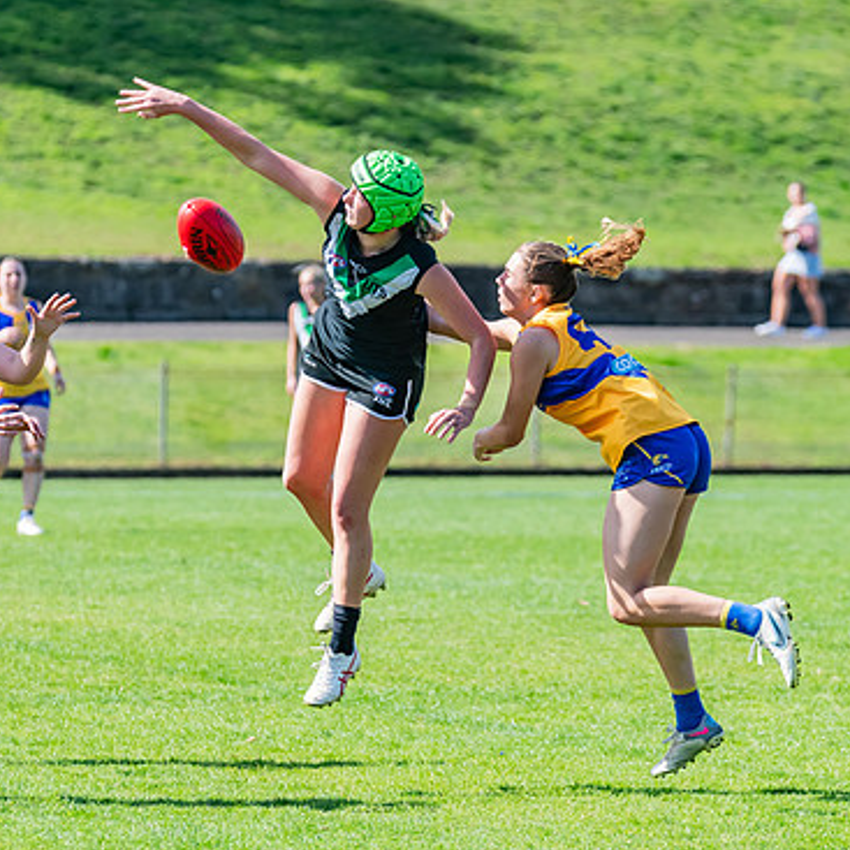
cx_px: 471
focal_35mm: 468
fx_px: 13001
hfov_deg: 3.7
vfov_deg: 3.7
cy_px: 345
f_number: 7.1
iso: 800
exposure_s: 1/1600
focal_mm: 240
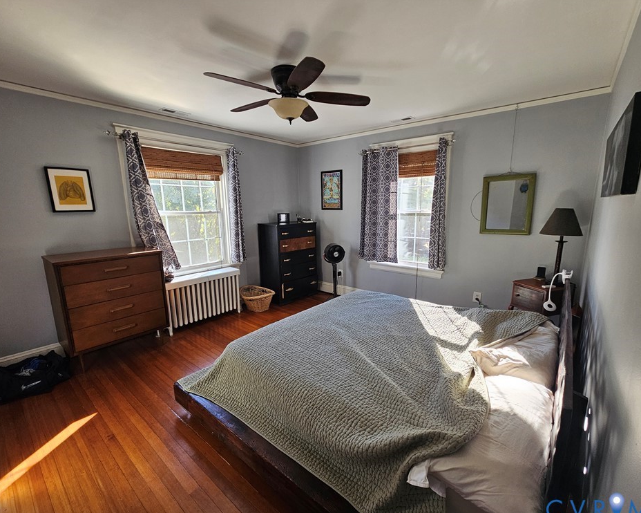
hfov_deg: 100.7
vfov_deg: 87.9
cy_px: 263
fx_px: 266
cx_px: 334
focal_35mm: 14
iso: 80
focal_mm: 2.2
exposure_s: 1/120
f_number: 2.2
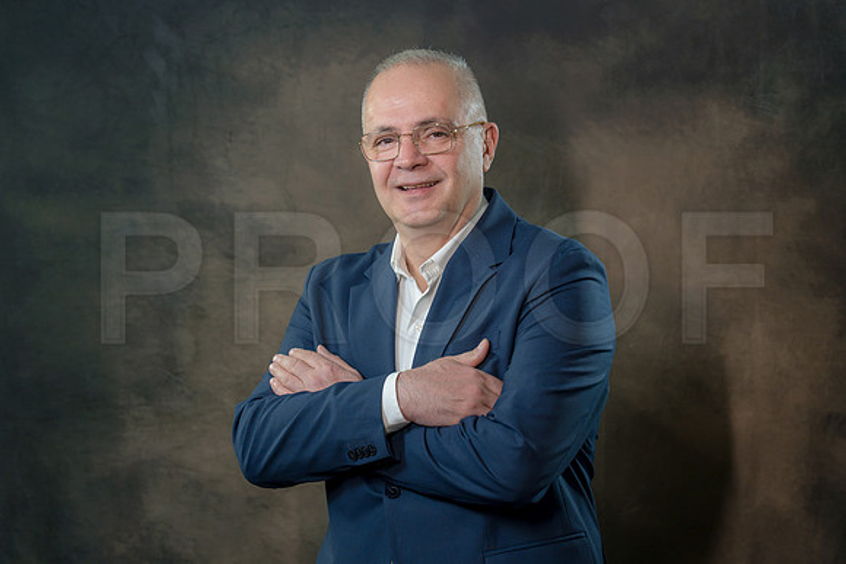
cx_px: 423
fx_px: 2468
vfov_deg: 13.0
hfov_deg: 19.5
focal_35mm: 105
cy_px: 282
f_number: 5
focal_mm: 105
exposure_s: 1/100
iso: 250
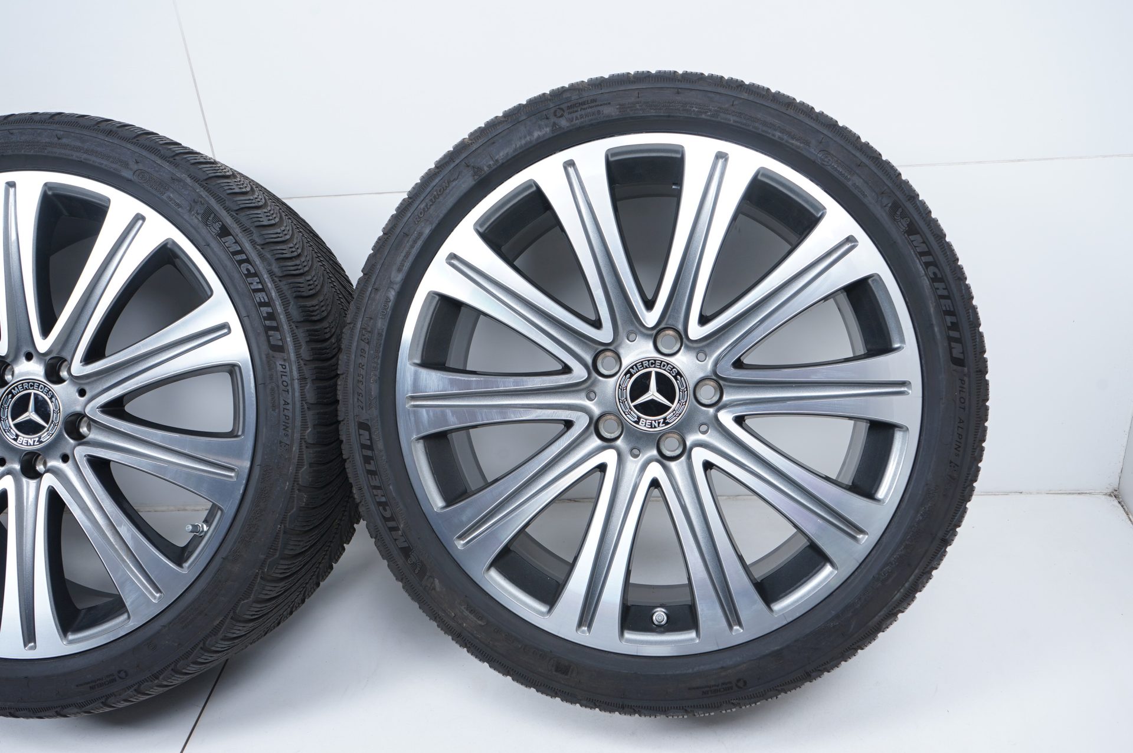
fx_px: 1038
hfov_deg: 57.3
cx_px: 566
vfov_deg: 39.9
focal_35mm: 33
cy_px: 376
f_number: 7.1
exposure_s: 1/100
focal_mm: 33
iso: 250
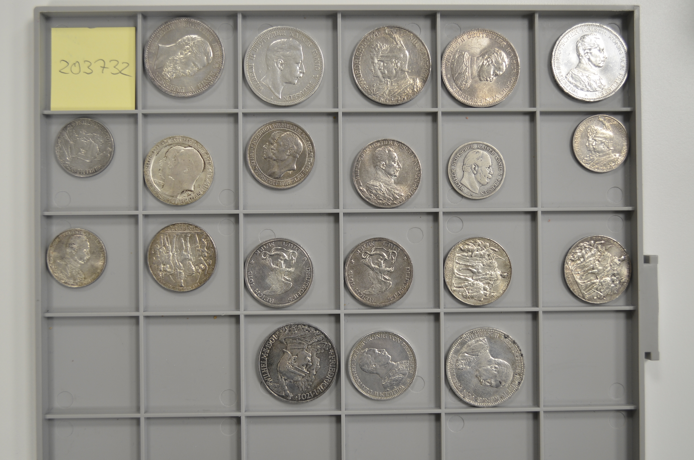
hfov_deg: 43.7
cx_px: 347
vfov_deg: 29.7
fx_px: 866
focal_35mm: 45
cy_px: 230
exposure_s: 1/25
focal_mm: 30
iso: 320
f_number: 4.5
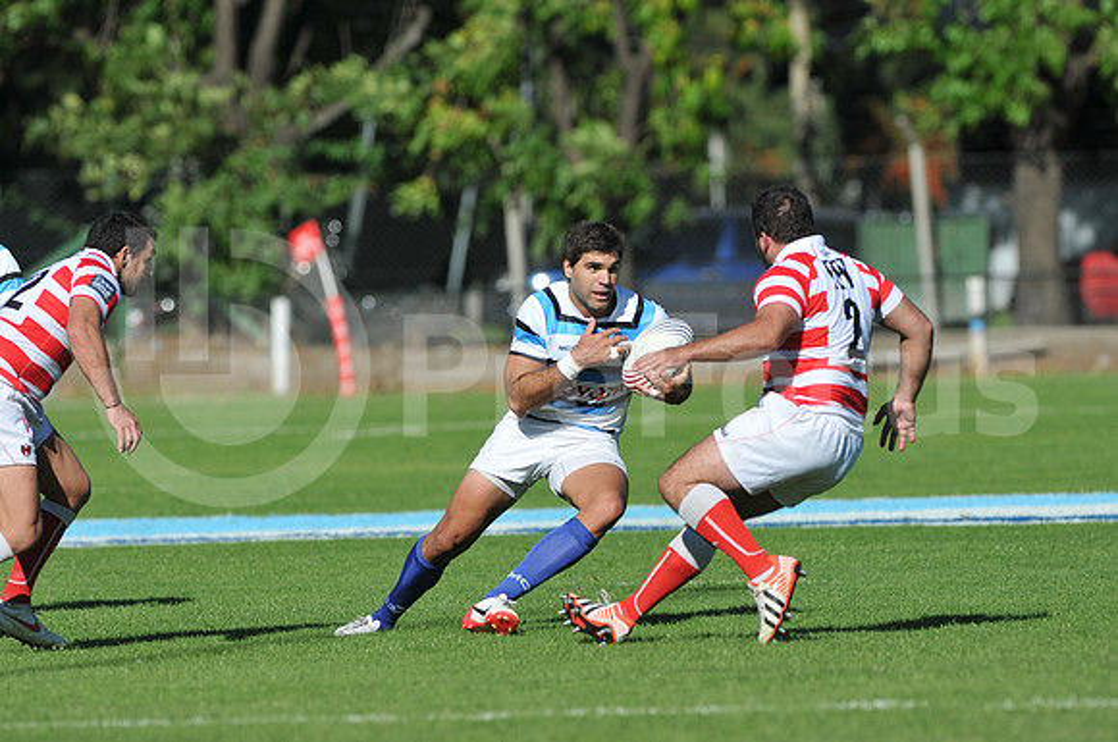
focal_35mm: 450
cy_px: 371
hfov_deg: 4.6
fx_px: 13955
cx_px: 559
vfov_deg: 3.0
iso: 200
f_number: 3.5
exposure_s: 1/3200
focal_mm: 300
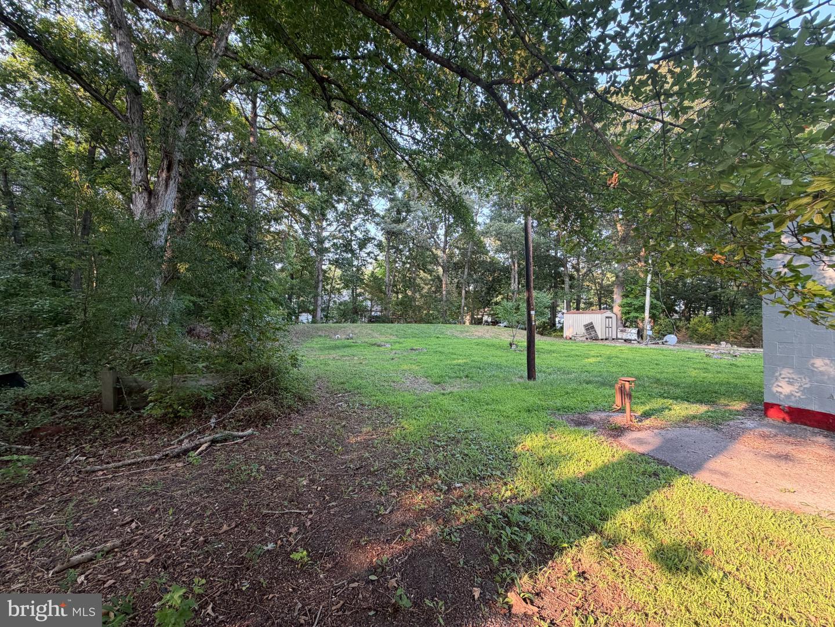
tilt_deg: +1.3
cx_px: 418
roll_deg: -0.4
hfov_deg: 102.1
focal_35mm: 14
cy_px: 314
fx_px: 338
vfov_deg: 85.7
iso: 100
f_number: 2.2
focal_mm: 2.22
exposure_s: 1/121
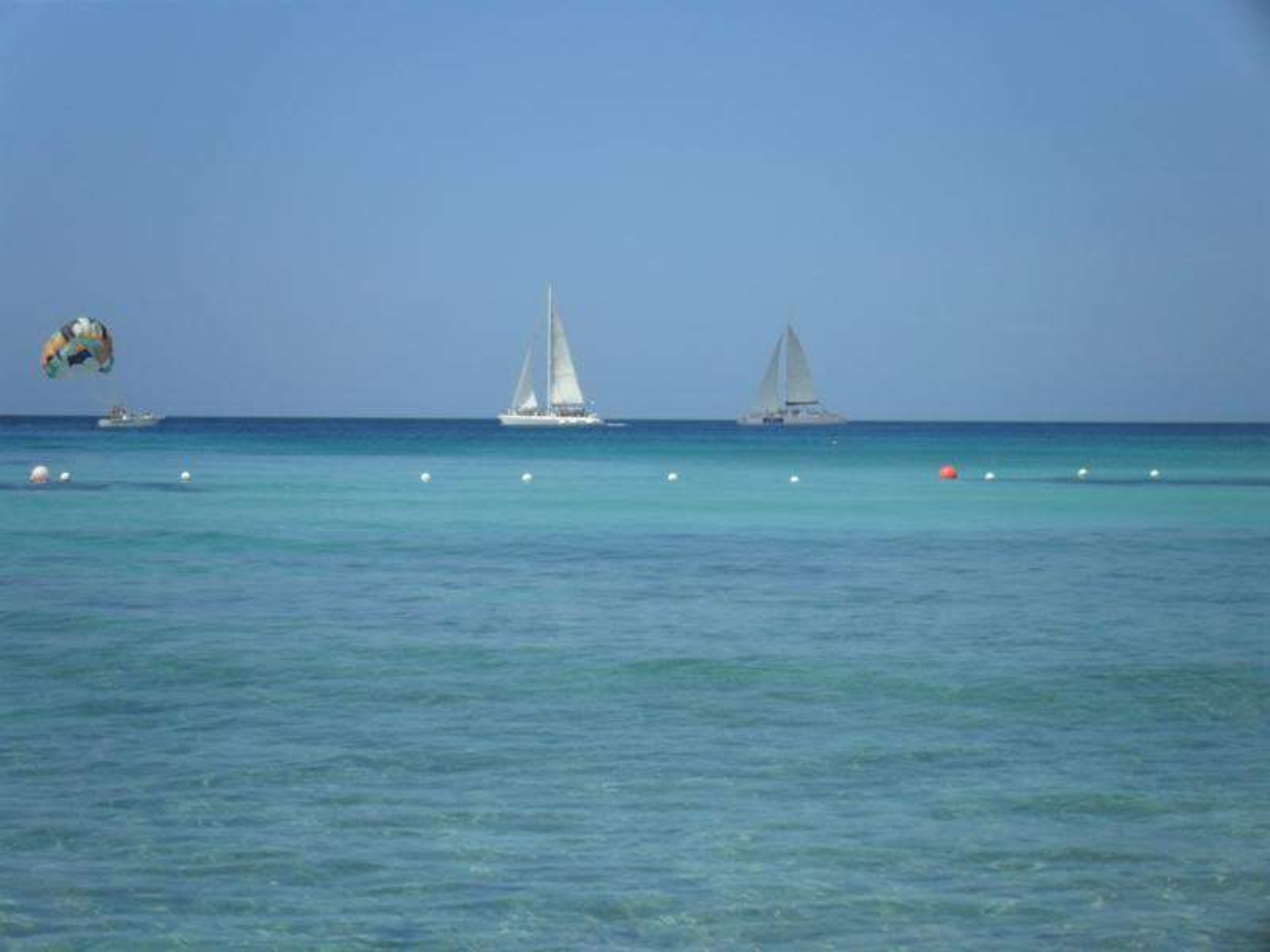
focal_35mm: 105
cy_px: 476
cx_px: 635
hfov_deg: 18.7
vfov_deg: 14.1
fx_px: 3852
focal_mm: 18.9
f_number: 15.2
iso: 100
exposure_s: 1/180
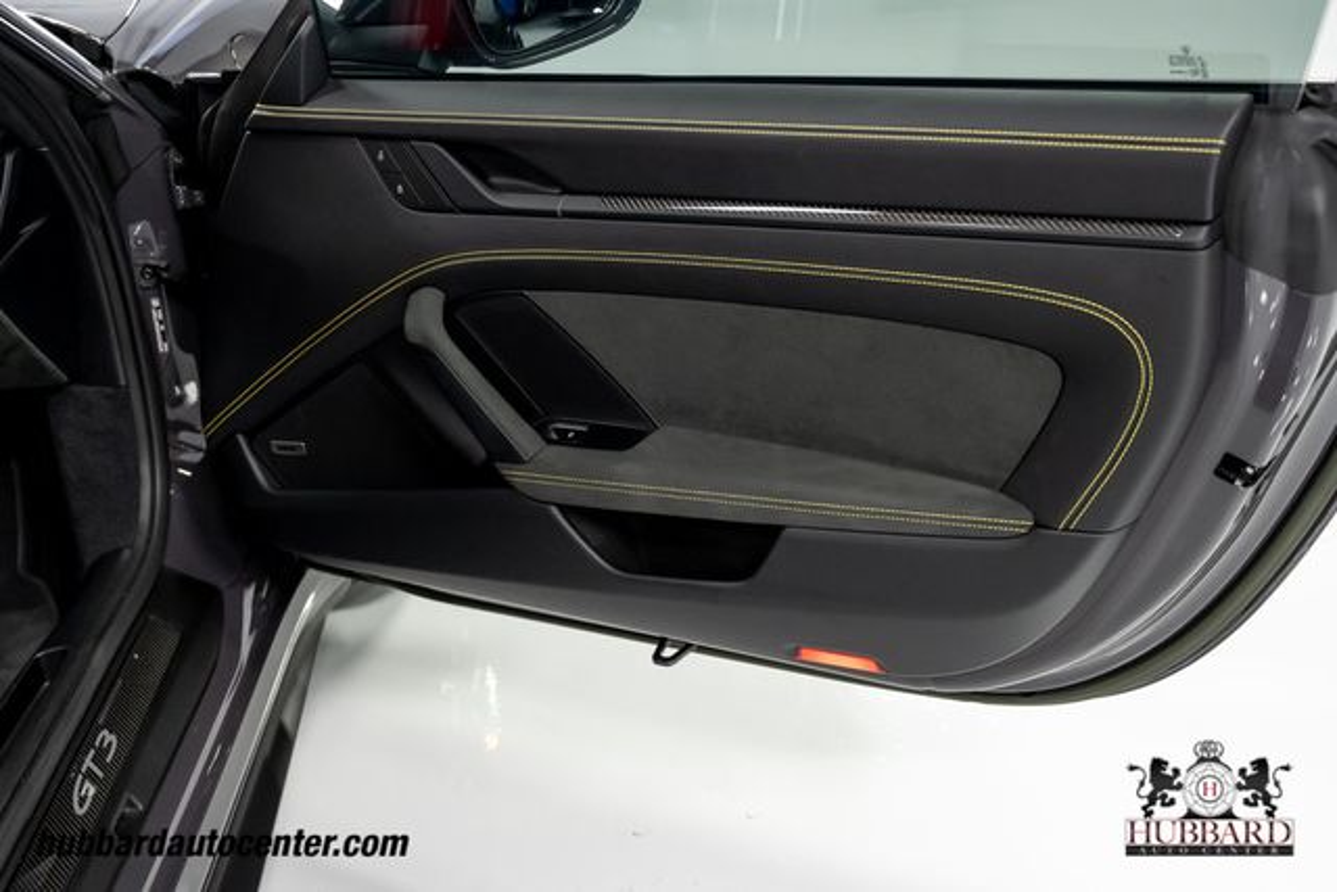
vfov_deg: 28.7
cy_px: 446
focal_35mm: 47
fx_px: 1746
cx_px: 668
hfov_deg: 41.9
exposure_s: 1/60
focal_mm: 47
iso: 3200
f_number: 5
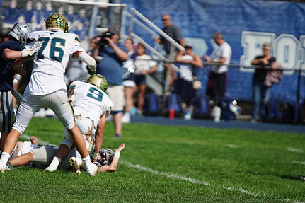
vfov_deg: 3.4
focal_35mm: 404
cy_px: 95
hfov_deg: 5.1
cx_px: 125
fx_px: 3421
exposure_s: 1/8000
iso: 400
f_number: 2.8
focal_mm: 300
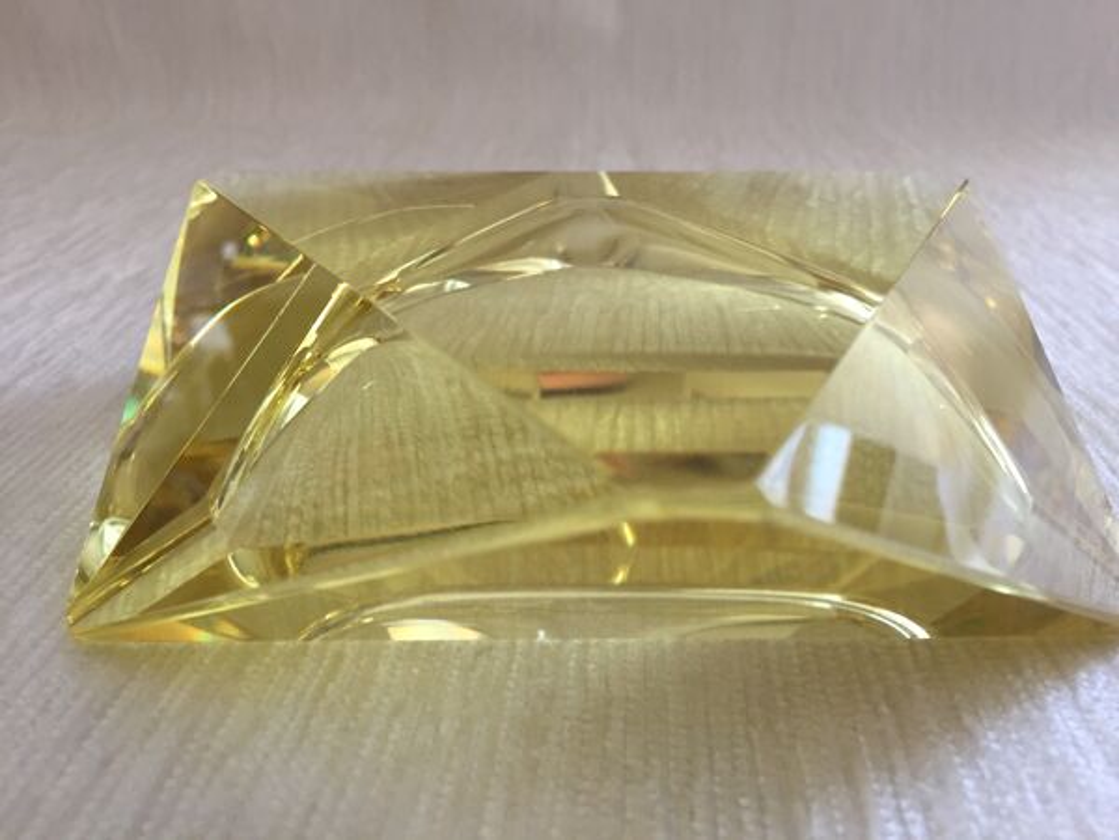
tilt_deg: -26.1
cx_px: 560
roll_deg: -1.5
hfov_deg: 61.7
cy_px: 420
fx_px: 937
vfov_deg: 48.2
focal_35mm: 29
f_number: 2.2
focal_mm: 4.15
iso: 64
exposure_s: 1/33
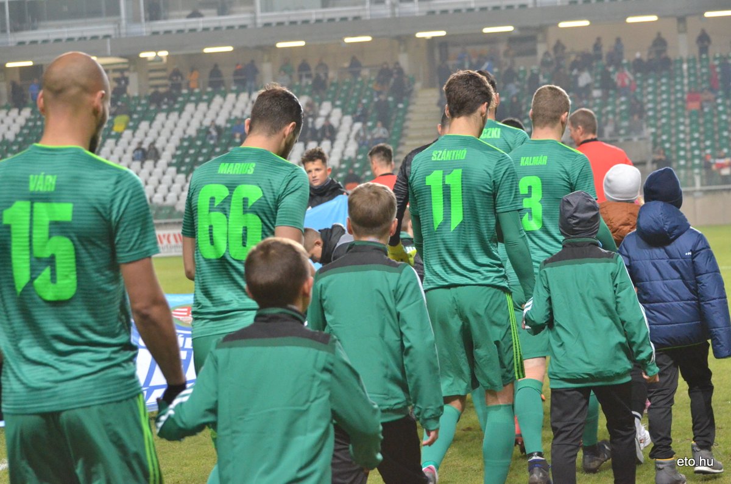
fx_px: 2128
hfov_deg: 19.5
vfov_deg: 13.0
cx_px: 366
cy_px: 242
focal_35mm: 105
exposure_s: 1/320
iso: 3200
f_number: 4.5
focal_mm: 70
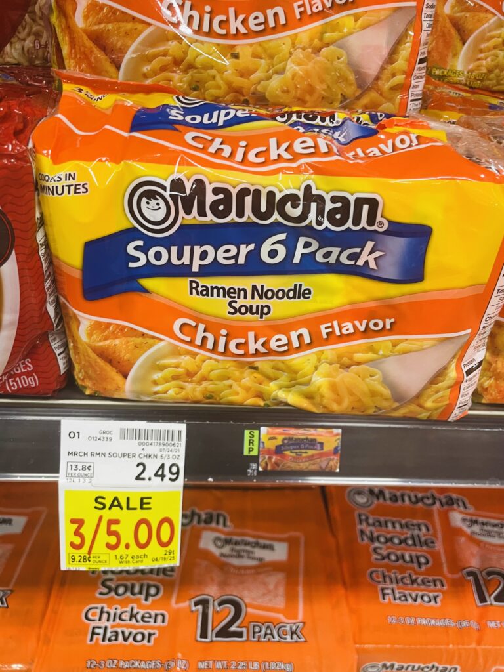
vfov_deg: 67.3
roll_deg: -4.3
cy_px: 336
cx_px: 252
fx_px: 505
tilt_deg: -36.6
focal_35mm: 26
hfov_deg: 53.1
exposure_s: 1/60
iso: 160
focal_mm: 4.2
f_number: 1.6
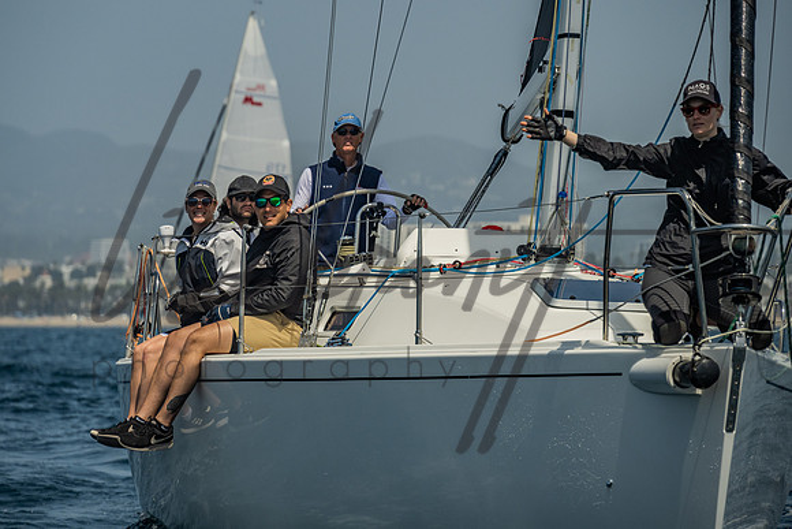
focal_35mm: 244
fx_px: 5365
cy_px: 215
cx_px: 313
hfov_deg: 8.4
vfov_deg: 5.6
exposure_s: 1/1600
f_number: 6.3
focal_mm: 200
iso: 320
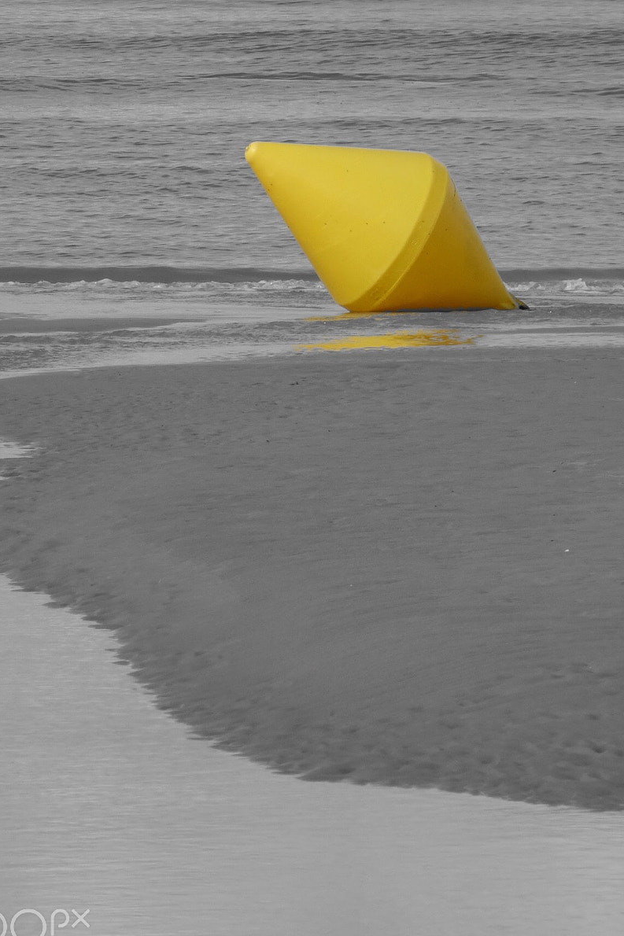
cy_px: 401
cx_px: 314
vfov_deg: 2.6
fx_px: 20986
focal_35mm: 807
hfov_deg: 1.7
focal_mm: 220
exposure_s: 1/125
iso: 125
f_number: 16
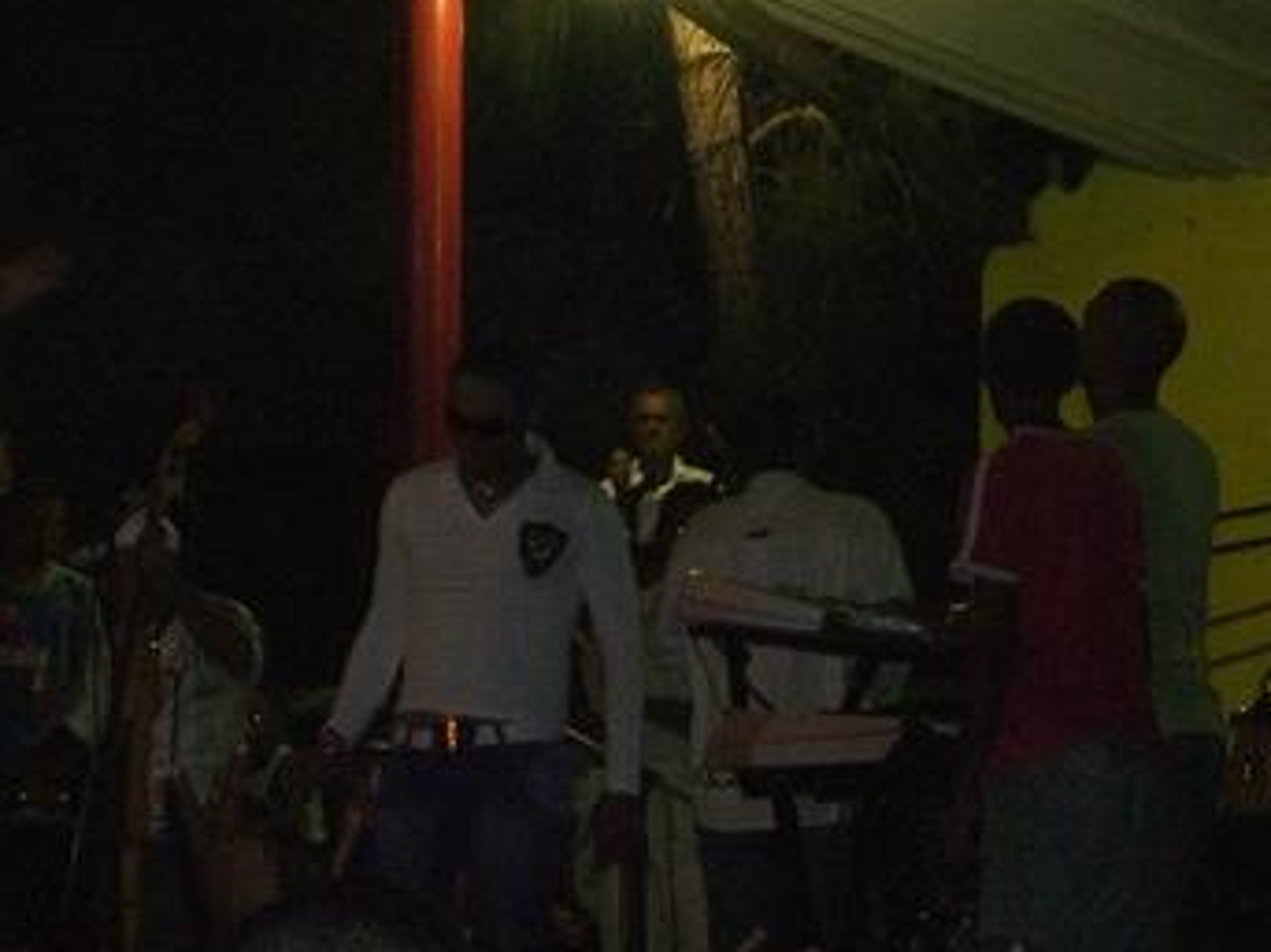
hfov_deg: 9.3
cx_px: 530
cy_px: 330
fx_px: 7818
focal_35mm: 213
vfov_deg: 7.0
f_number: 5.1
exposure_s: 1/60
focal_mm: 23.7
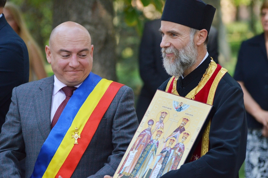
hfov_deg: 8.1
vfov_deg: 5.4
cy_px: 89
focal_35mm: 255
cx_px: 134
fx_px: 1897
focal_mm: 170
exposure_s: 1/1250
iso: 800
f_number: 4.5
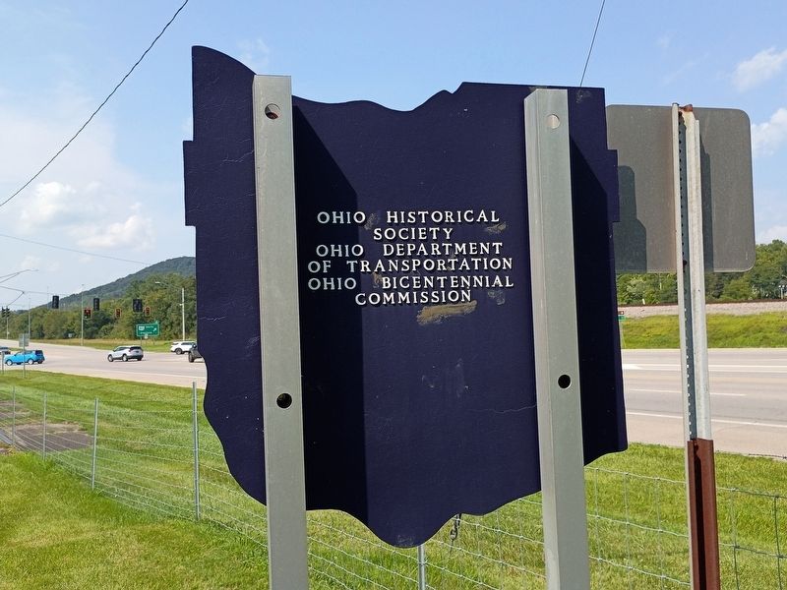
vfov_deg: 48.2
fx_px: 659
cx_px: 394
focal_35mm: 29
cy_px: 295
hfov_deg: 61.7
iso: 101
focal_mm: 4.27
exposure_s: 1/830
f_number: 1.8
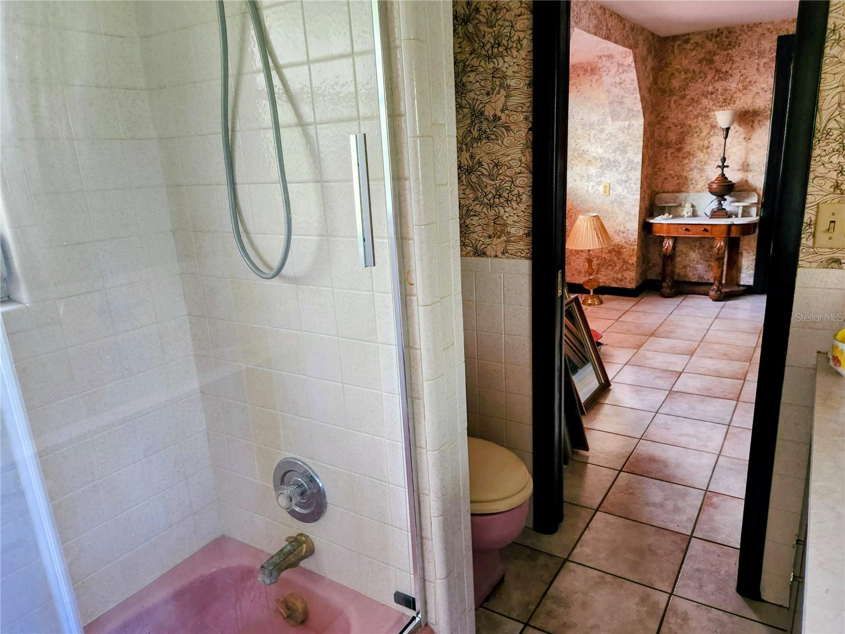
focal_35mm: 23
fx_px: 561
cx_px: 422
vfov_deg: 58.9
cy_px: 317
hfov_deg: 73.9
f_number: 1.8
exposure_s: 1/30
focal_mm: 5.4
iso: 640
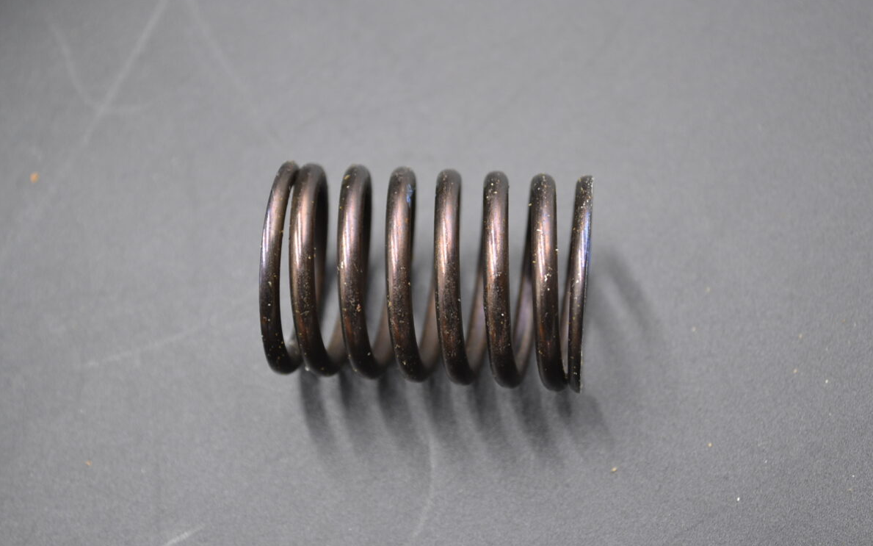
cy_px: 254
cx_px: 440
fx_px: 1689
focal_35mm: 71
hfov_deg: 29.0
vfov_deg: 18.3
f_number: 5.3
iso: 400
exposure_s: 1/40
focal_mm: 46
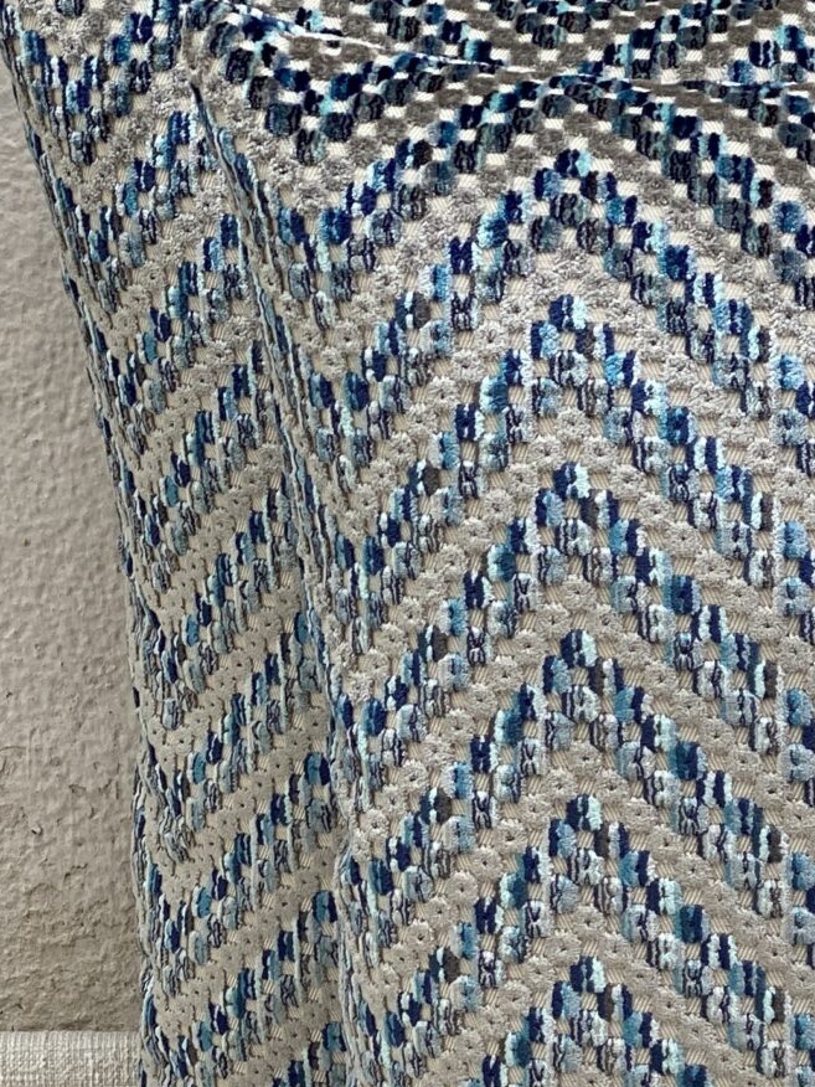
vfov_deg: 12.9
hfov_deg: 9.6
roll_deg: +0.6
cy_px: 923
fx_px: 4772
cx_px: 1033
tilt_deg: -20.2
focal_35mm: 152
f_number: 2
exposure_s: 1/122
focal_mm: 6
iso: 25
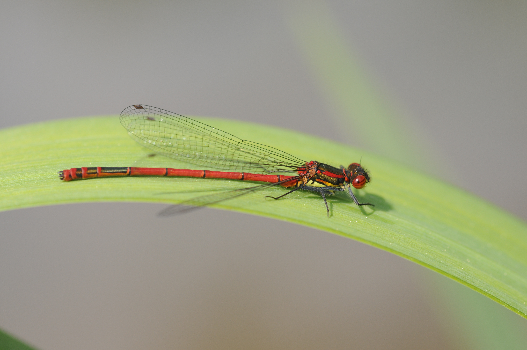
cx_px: 264
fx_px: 2303
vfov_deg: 8.7
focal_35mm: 158
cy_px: 175
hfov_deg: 13.1
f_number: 7.1
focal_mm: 105
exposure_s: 1/640
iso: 320
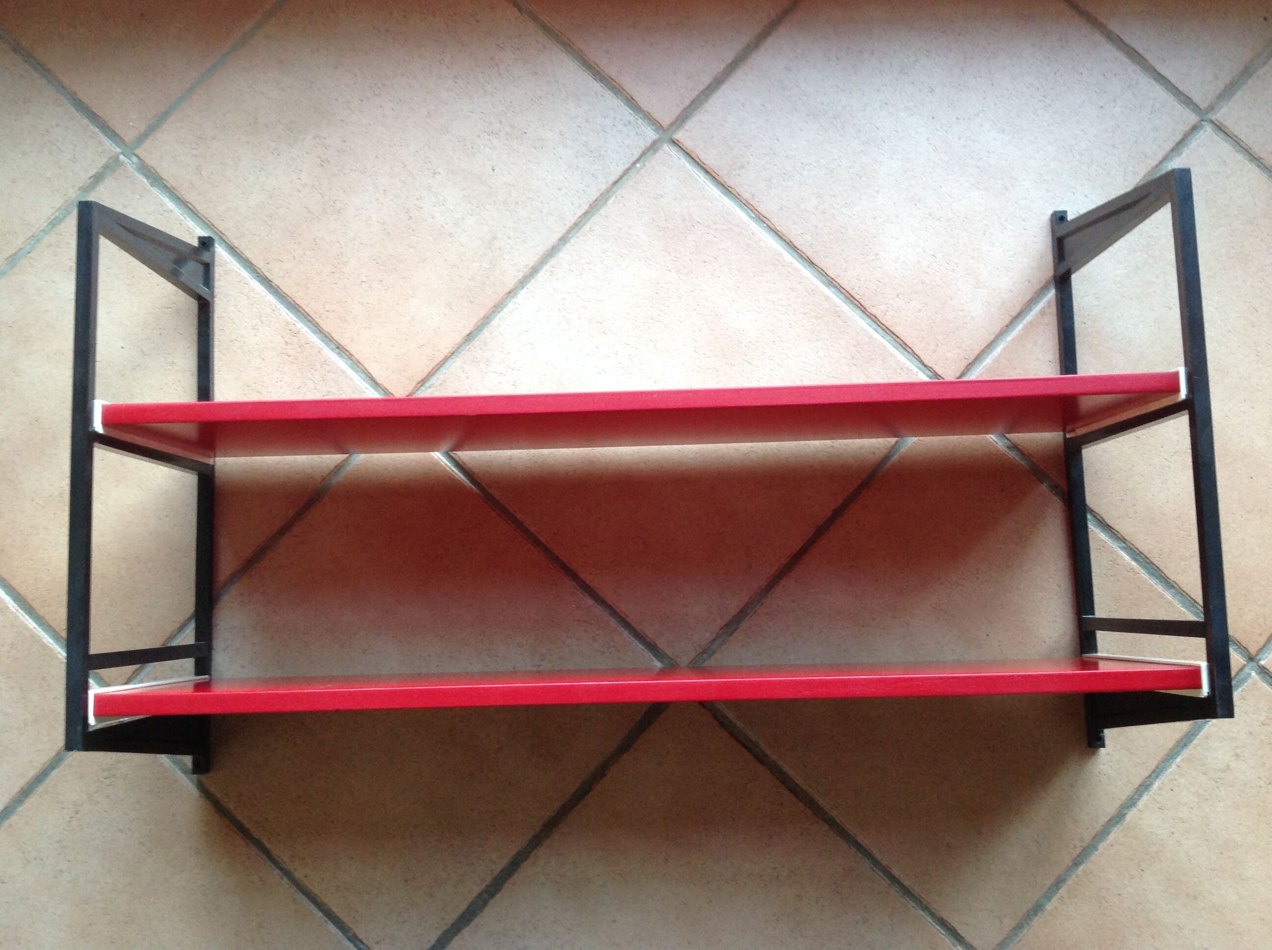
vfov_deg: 40.6
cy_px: 475
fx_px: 1284
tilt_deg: -84.7
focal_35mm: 35
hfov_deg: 52.7
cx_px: 636
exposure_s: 1/15
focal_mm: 4.28
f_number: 2.4
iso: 160
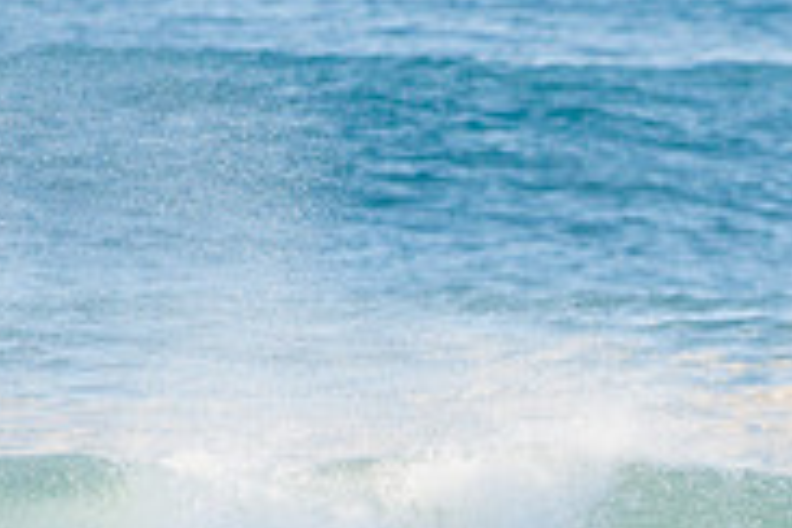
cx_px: 909
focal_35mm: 1583
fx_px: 34823
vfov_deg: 0.9
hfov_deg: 1.3
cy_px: 781
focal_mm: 500
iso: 400
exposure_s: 1/1600
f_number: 5.6
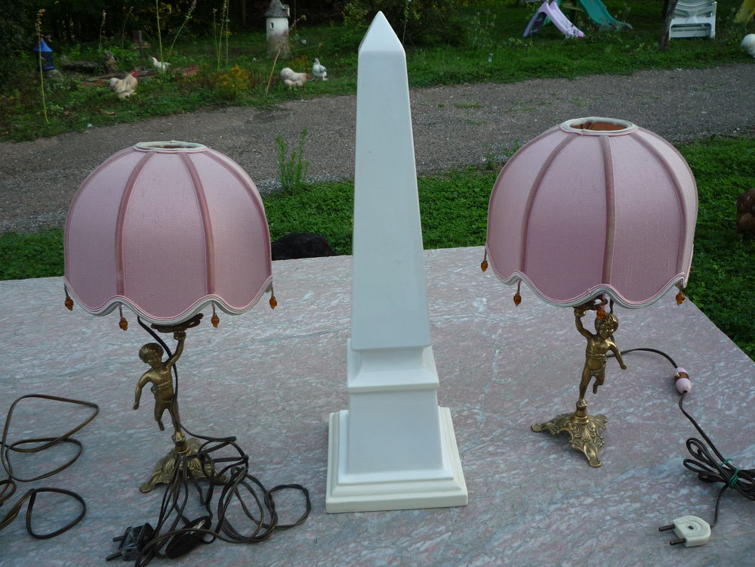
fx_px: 654
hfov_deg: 60.0
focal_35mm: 30
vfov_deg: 46.8
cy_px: 284
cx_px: 378
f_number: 3.3
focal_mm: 5.2
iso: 100
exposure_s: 1/80
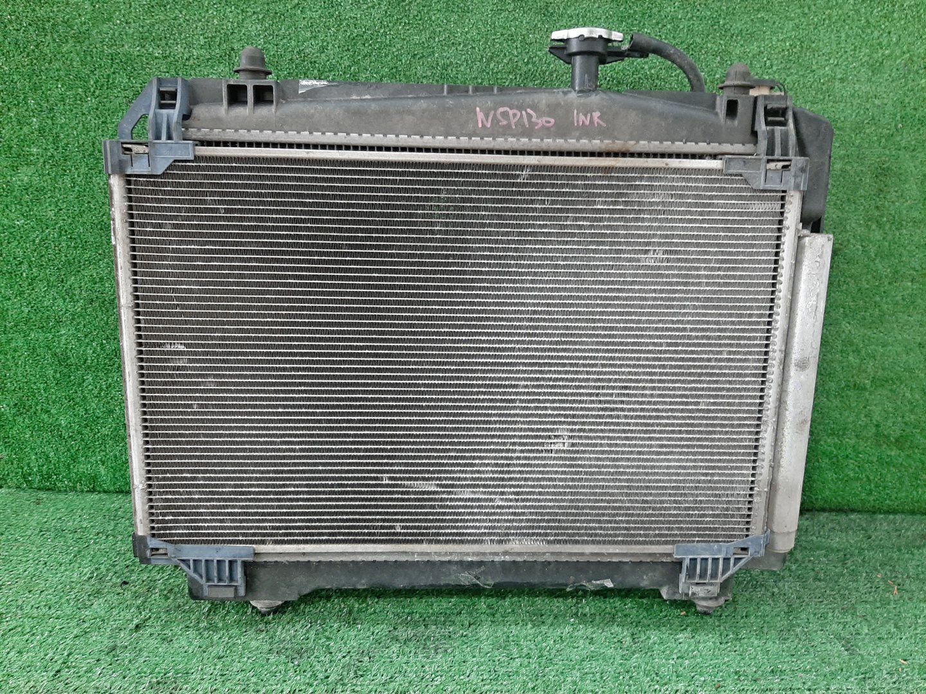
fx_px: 696
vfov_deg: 53.1
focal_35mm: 26
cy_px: 347
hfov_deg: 67.3
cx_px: 463
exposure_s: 1/25
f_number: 1.7
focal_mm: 3.93
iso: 210
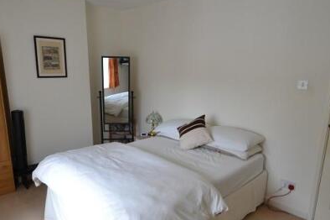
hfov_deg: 71.6
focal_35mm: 25
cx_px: 168
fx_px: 229
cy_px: 122
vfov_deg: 51.1
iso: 400
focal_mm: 10
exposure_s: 1/60
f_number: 4
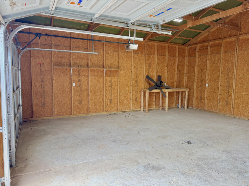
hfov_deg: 71.6
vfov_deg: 56.8
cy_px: 93
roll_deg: -0.6
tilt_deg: -5.9
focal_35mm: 24
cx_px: 124
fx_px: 173
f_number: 1.78
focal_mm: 6.76
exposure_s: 1/120
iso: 125
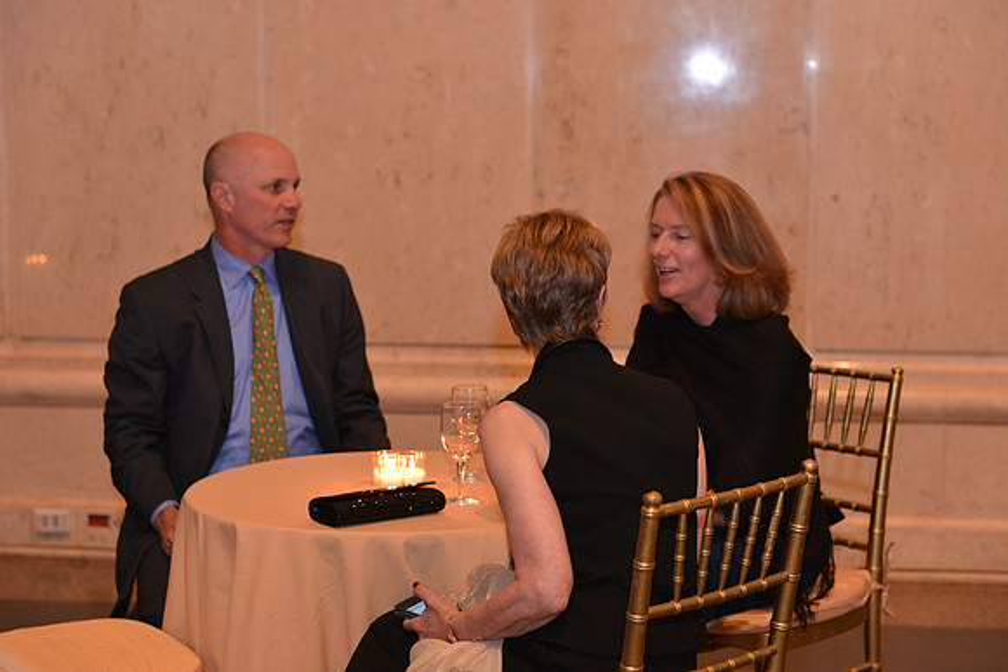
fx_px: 1960
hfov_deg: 28.8
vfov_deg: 19.5
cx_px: 504
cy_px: 336
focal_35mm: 70
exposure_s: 1/60
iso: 2000
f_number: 3.5
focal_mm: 70
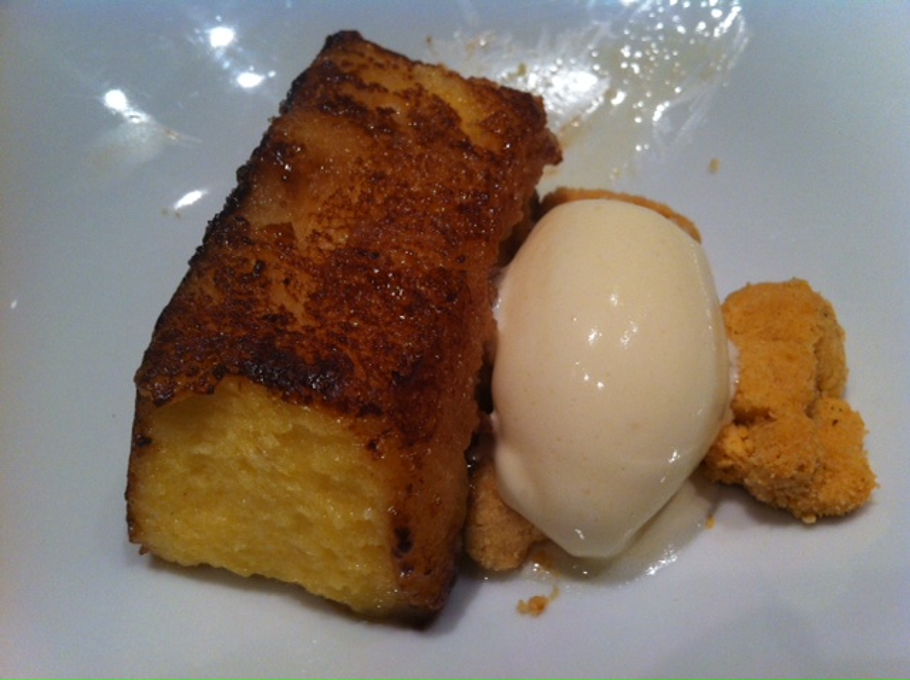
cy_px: 340
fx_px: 919
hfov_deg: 52.7
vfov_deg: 40.6
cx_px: 455
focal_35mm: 35
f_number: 2.8
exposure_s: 1/33
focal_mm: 3.85
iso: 100
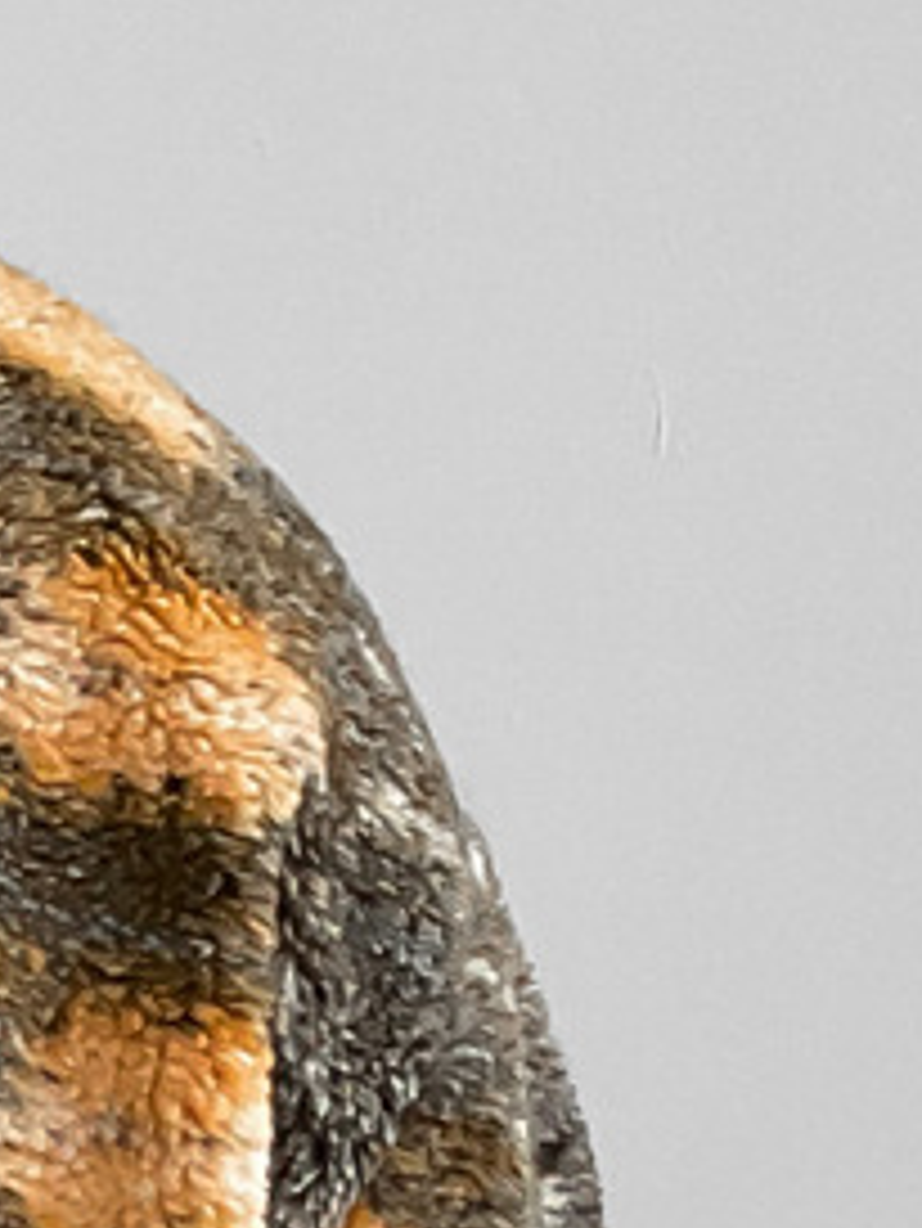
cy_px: 3108
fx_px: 6033
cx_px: -926
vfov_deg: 9.9
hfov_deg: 8.3
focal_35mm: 170
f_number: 1.8
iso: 64
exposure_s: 1/110
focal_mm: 3
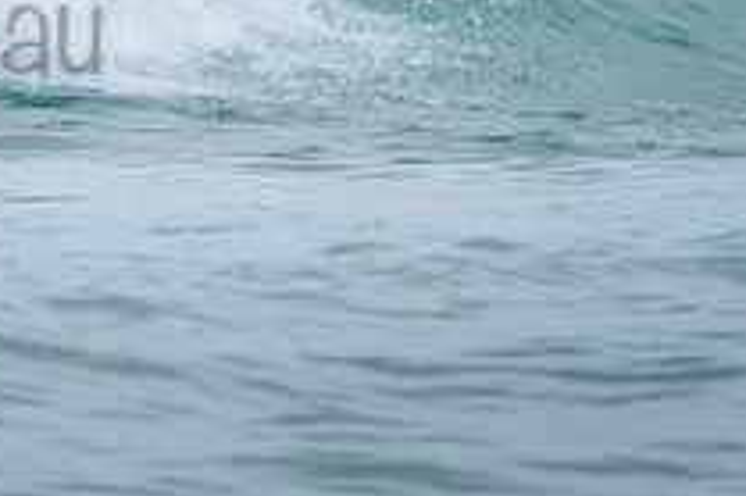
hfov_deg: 1.2
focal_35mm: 1702
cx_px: -224
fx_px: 35241
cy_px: -68
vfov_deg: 0.8
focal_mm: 500
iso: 360
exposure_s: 1/800
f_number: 5.6
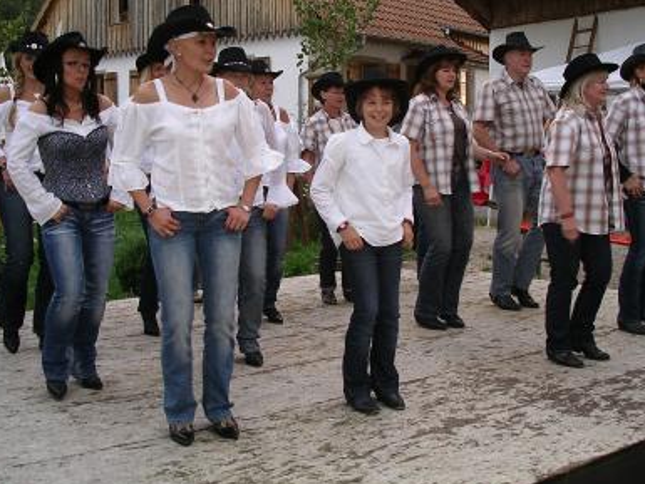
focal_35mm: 48
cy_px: 205
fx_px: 895
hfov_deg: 39.6
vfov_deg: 30.2
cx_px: 318
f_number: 2.8
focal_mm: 7.8
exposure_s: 1/54
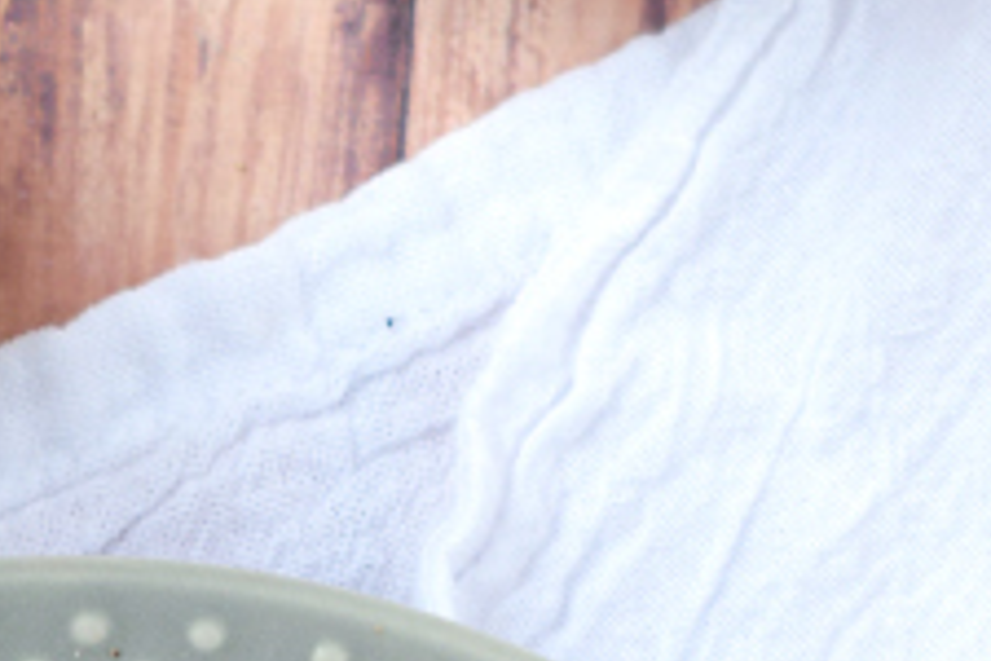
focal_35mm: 300
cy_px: 1340
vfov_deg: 4.5
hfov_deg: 6.9
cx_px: 106
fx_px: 8258
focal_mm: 50
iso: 320
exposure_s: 1/800
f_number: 3.5
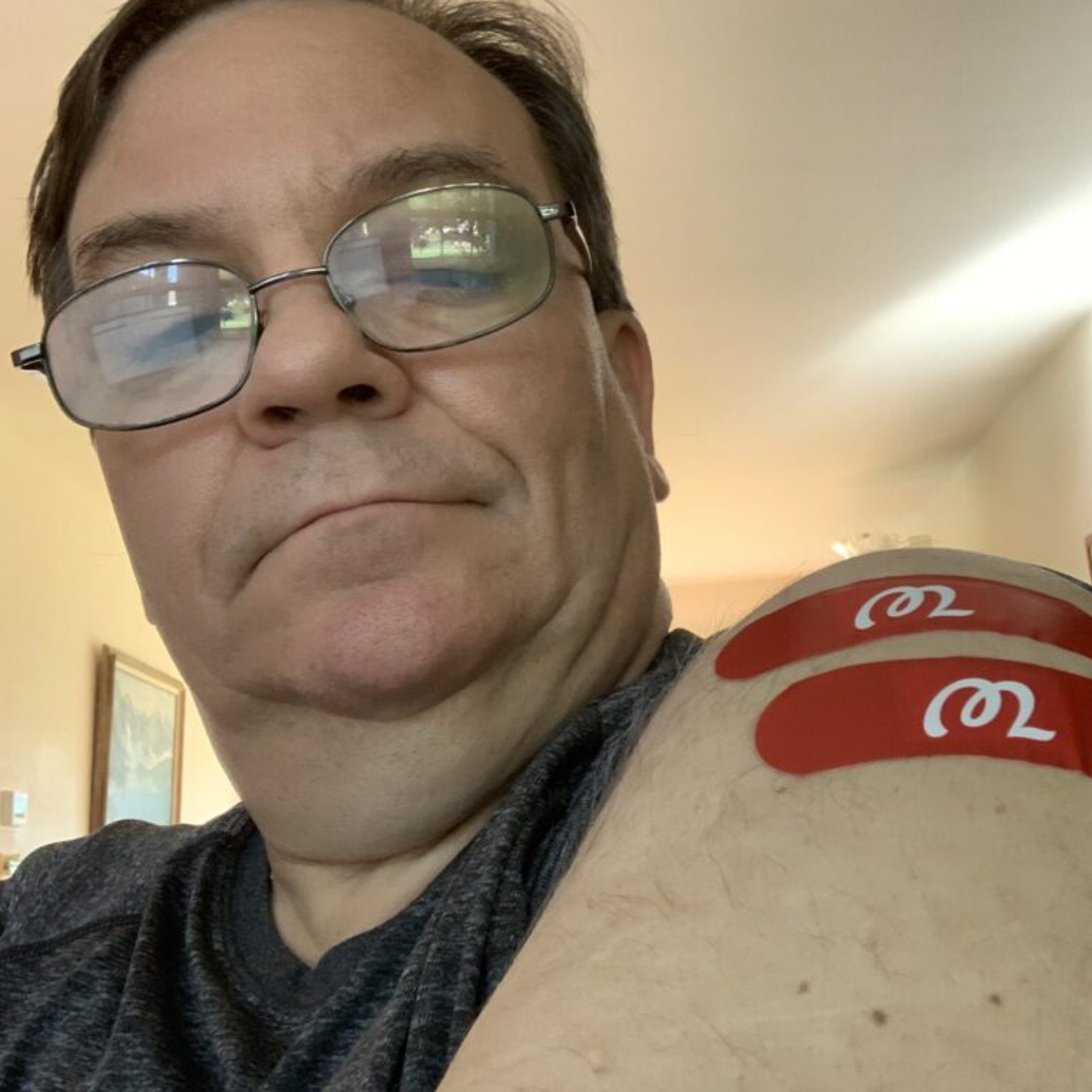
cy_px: 543
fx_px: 1356
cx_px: 545
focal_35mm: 38
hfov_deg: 43.9
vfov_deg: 43.9
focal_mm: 2.87
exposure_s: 1/60
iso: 250
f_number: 2.2
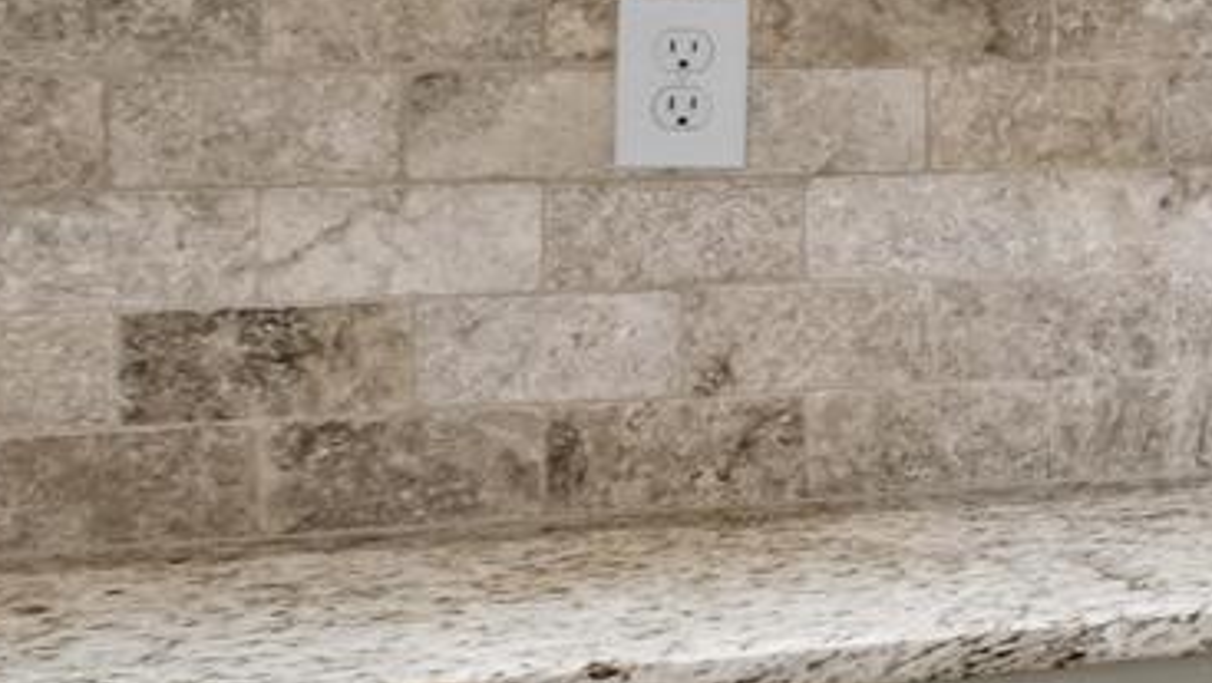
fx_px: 3441
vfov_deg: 11.2
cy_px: -18
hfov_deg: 13.2
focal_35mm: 107
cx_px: 3131
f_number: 7.1
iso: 800
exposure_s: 1/3
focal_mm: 10
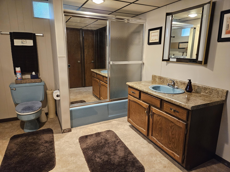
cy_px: 86
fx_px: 153
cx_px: 115
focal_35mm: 23
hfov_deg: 73.9
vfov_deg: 58.9
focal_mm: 5.4
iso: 800
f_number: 1.8
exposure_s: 1/120
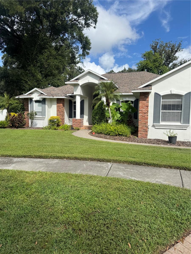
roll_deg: -2.3
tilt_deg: -3.7
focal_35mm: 24
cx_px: 96
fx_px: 177
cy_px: 127
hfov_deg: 56.8
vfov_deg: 71.6
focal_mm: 6.76
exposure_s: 1/4608
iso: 80
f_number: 1.78
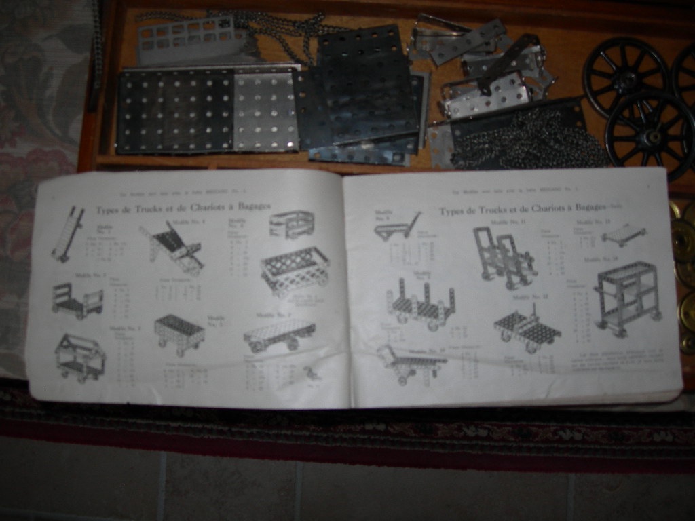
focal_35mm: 38
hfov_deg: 49.0
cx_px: 348
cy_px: 260
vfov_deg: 37.7
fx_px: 763
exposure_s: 1/60.1
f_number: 2.8
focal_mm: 7.8
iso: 50
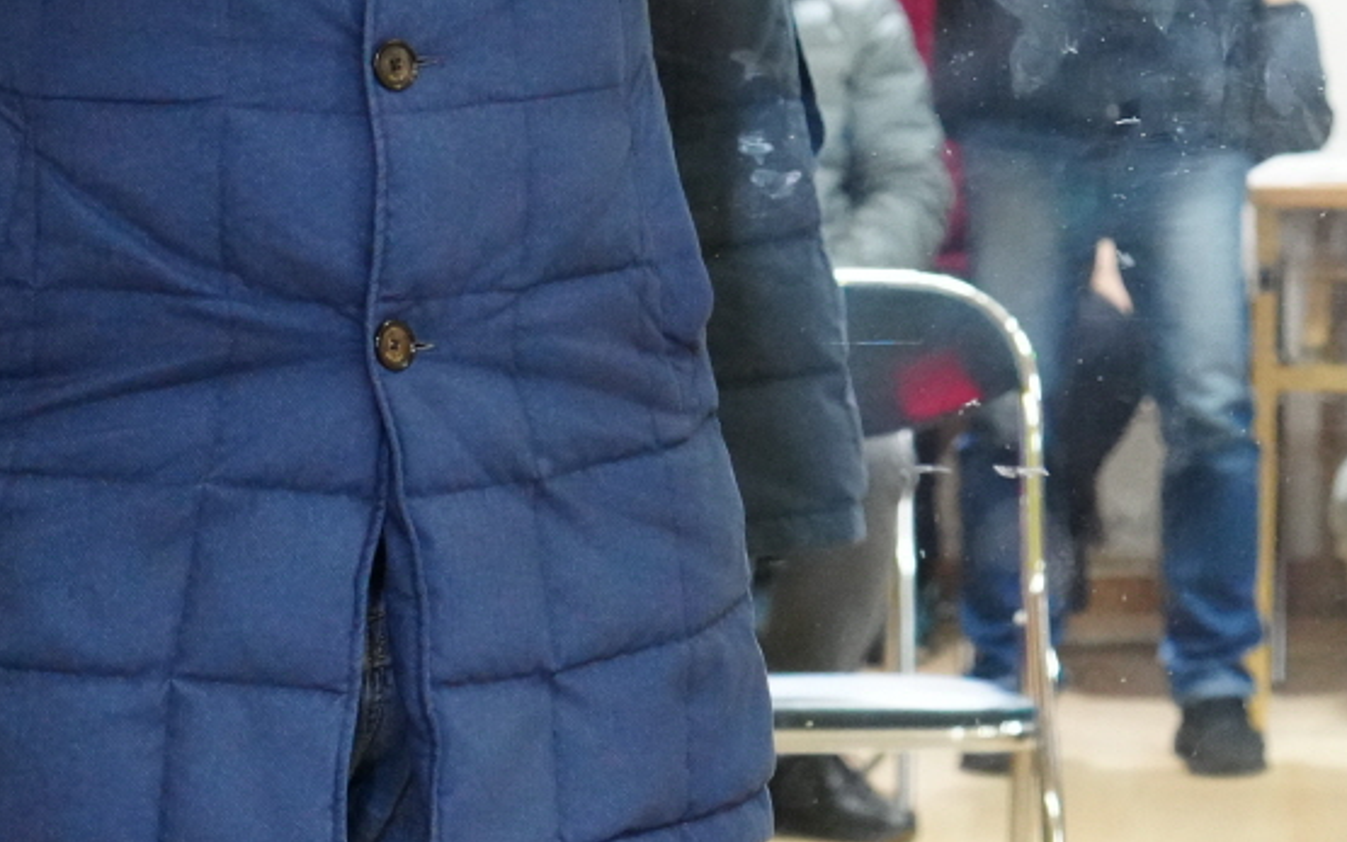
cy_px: -357
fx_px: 7526
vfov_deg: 6.3
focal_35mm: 205
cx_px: 990
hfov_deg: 10.2
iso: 6400
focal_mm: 62
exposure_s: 1/160
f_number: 4
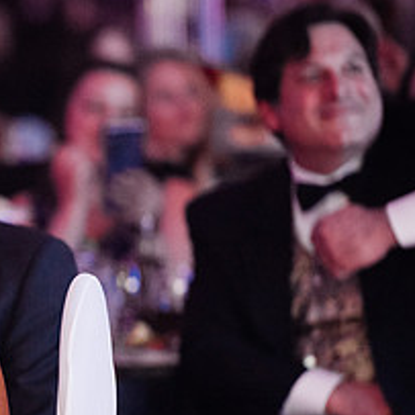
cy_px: 312
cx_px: -114
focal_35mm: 486
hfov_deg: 3.6
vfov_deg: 3.6
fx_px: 6592
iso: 3200
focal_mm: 200
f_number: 2.8
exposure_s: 1/200
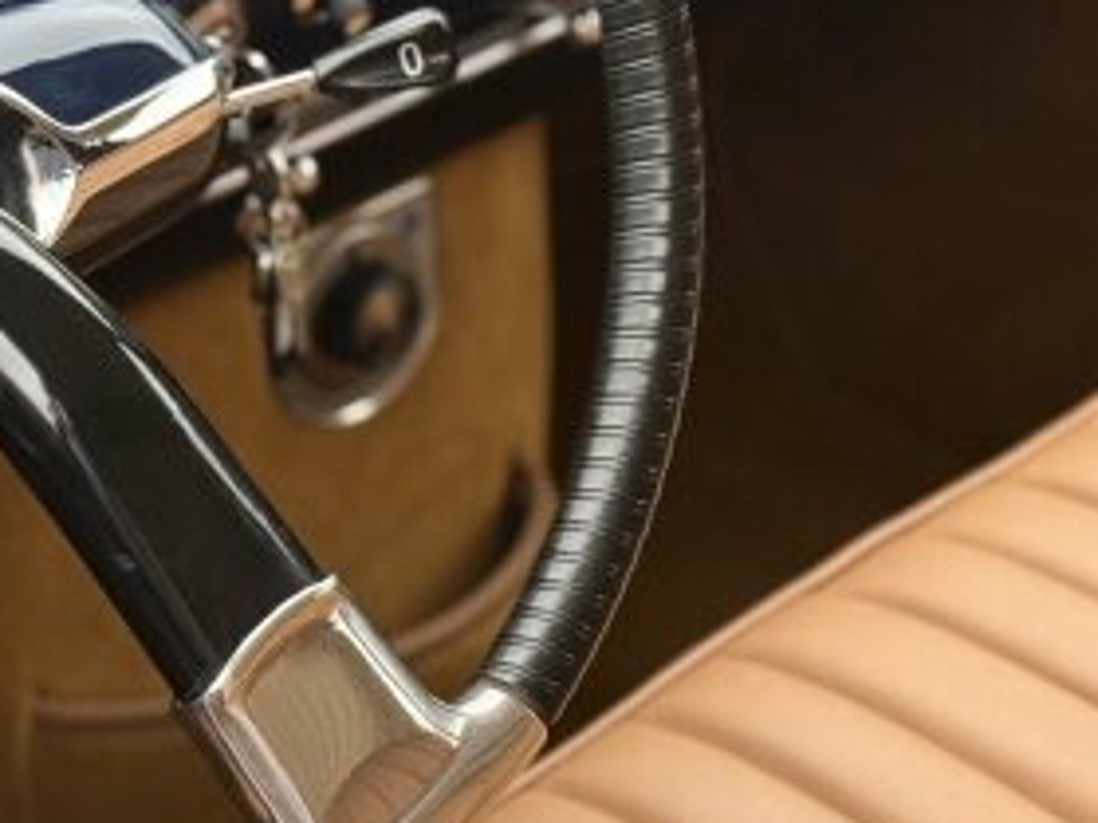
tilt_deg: -27.8
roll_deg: +3.6
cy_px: 185
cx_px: 98
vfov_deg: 13.4
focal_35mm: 110
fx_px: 3488
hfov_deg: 17.6
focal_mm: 6.76
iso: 400
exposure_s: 1/40
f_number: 1.78
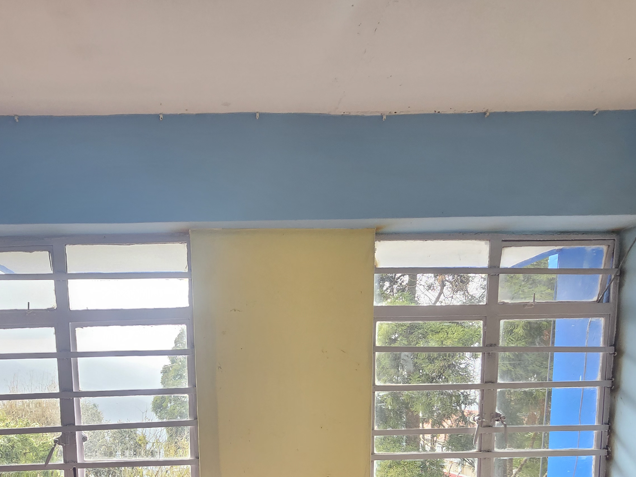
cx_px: 233
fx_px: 423
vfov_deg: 52.8
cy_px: 415
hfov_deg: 72.5
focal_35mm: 23
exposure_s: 1/51
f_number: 2.2
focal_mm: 1.74
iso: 50
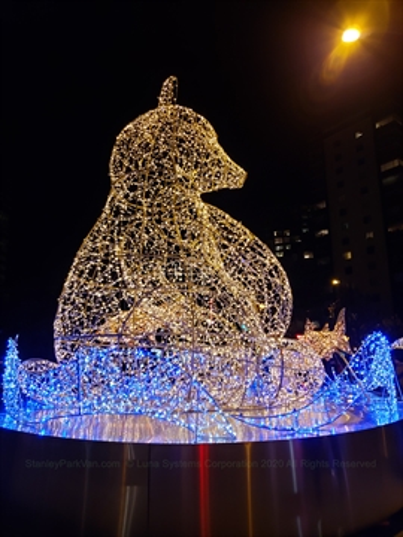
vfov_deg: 67.3
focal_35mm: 26
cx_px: 202
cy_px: 268
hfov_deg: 53.1
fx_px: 404
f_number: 1.5
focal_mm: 4.3
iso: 320
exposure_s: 1/60
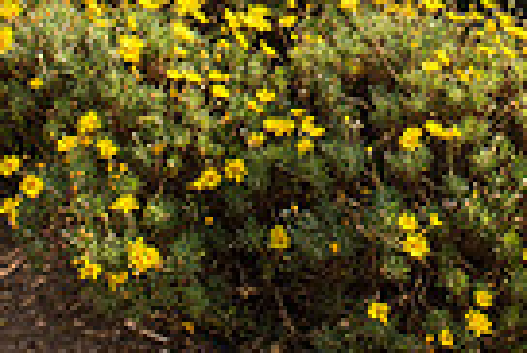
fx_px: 1495
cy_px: -196
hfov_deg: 19.9
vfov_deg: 12.7
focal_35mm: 102
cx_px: 349
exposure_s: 1/160
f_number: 7.1
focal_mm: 24
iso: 100
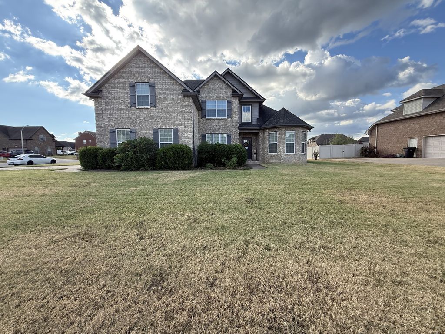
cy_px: 167
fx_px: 180
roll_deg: +2.3
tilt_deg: -6.6
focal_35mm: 14
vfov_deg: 85.7
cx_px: 222
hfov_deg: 102.1
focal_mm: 2.22
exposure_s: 1/461
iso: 64
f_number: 2.2
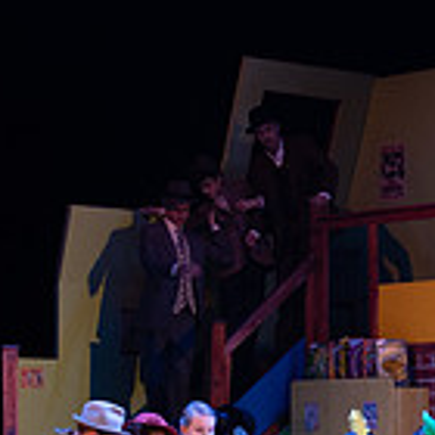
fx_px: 2460
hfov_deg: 10.1
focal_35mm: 173
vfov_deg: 10.0
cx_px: 252
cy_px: 471
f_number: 4
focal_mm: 34
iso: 2000
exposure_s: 1/200
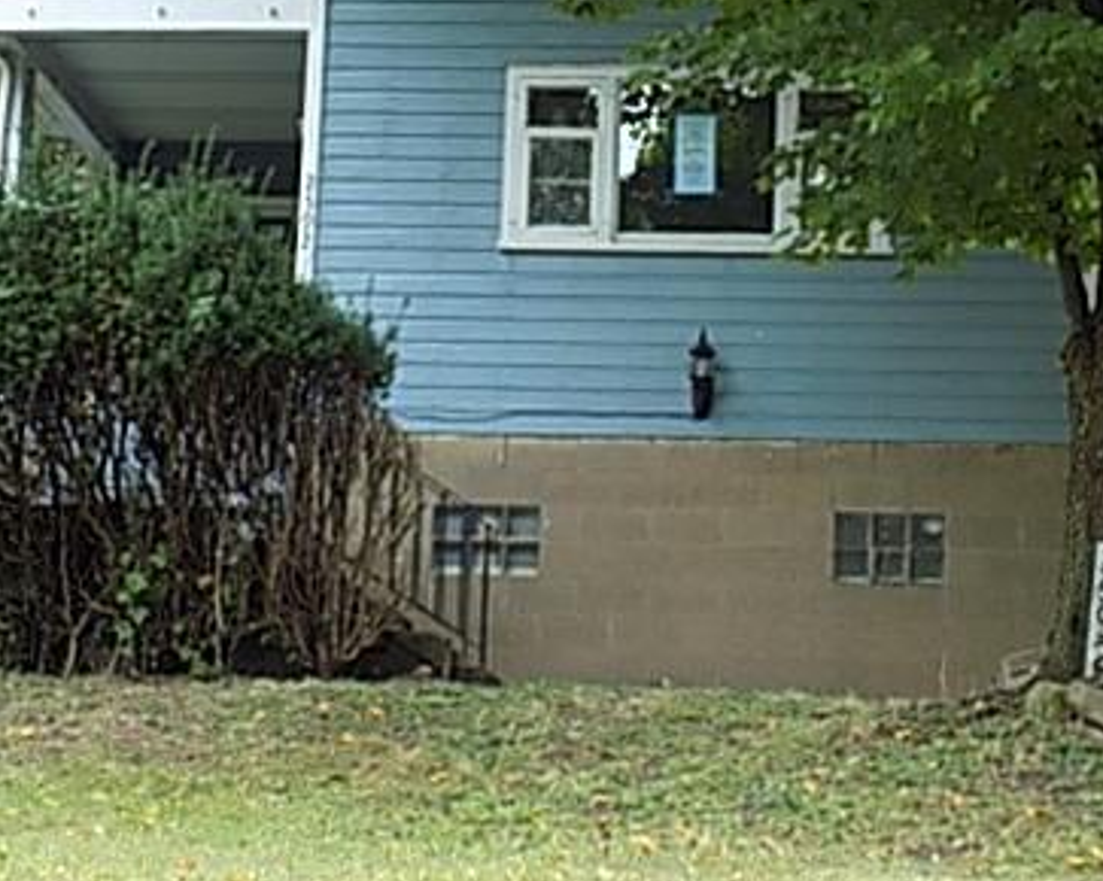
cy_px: 225
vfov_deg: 13.7
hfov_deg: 17.2
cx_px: 529
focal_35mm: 112
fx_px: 3654
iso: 80
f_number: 4.1
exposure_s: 1/50
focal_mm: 11.5
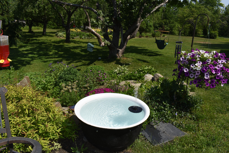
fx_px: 172
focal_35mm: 27
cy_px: 76
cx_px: 114
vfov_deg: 47.9
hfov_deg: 67.4
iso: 100
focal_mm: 18
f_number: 14
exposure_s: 1/200
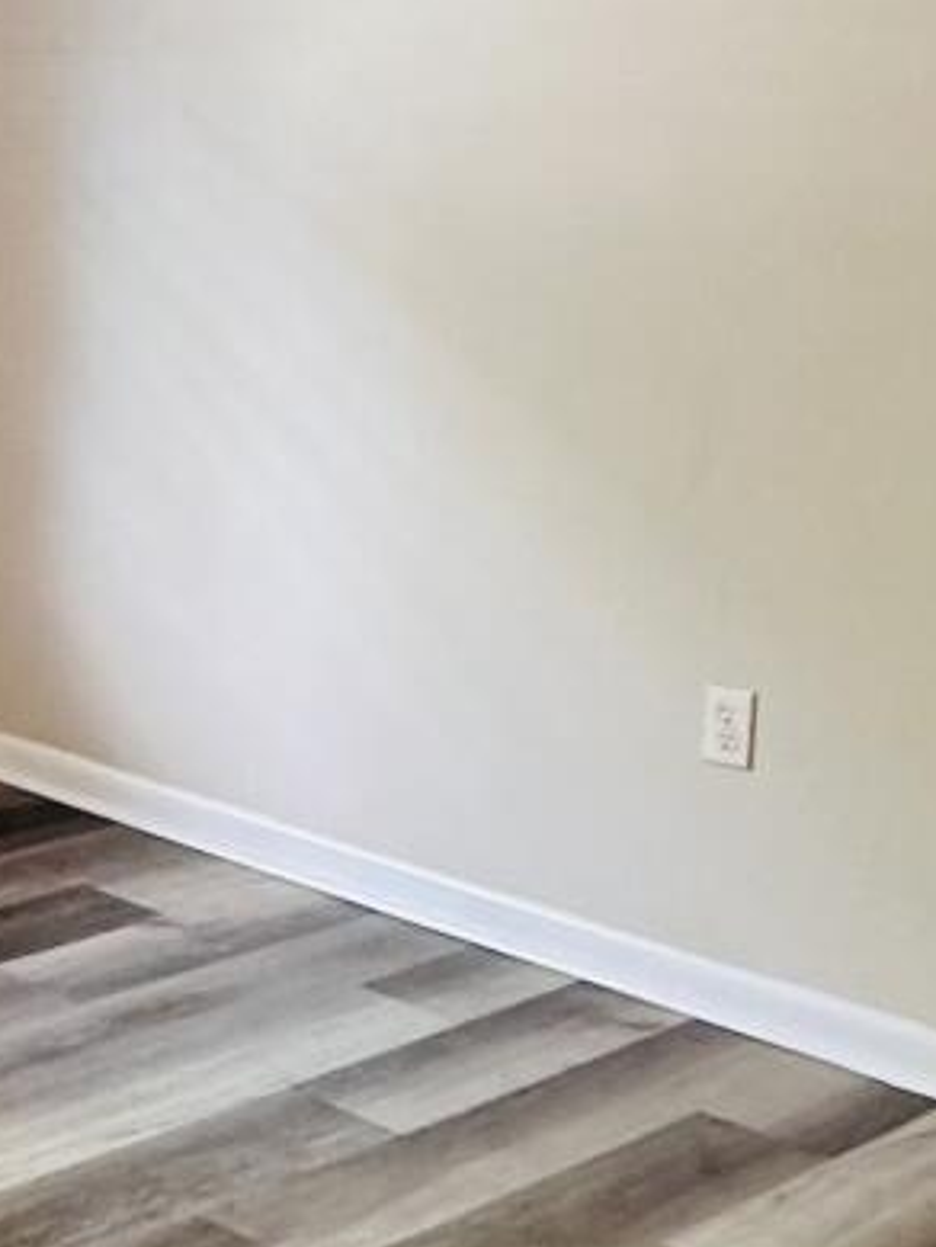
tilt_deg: -10.8
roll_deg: -1.2
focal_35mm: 72
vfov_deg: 27.0
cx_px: -490
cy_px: 481
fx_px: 2594
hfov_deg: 18.1
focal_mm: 2.22
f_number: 2.2
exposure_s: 1/60
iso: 250
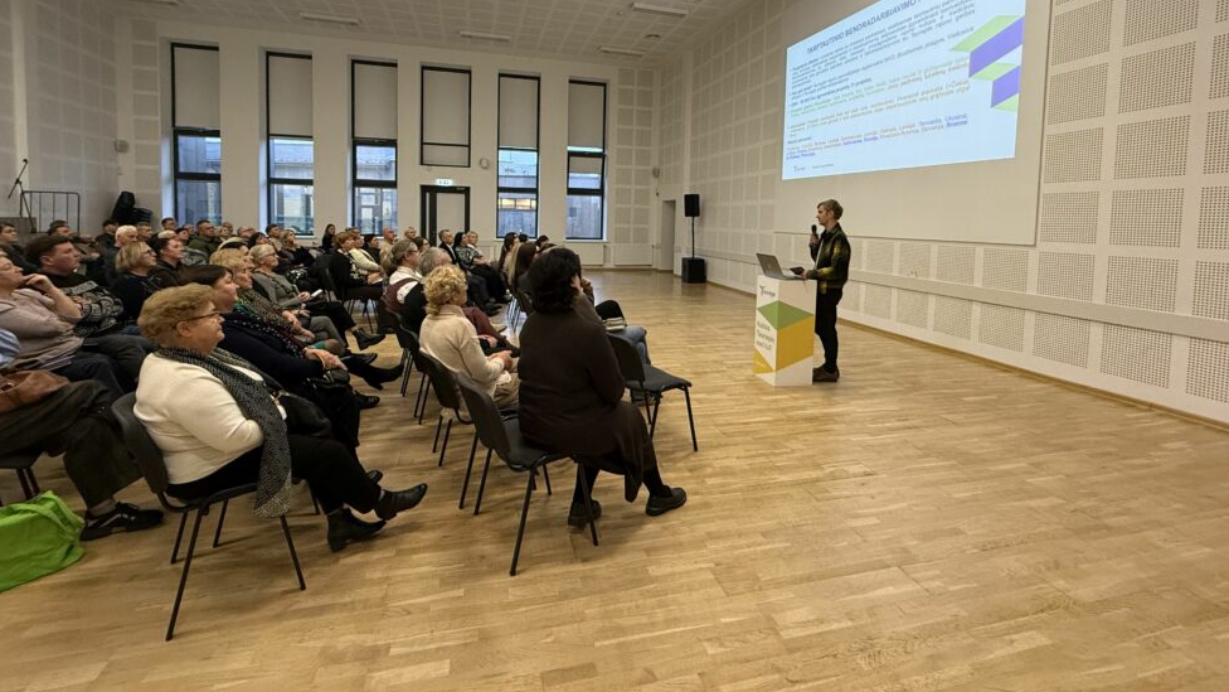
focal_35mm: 16
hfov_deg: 99.4
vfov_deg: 65.7
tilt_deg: -2.4
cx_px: 612
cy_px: 246
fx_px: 521
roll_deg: -1.7
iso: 320
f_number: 2.2
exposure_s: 1/60
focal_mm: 2.22
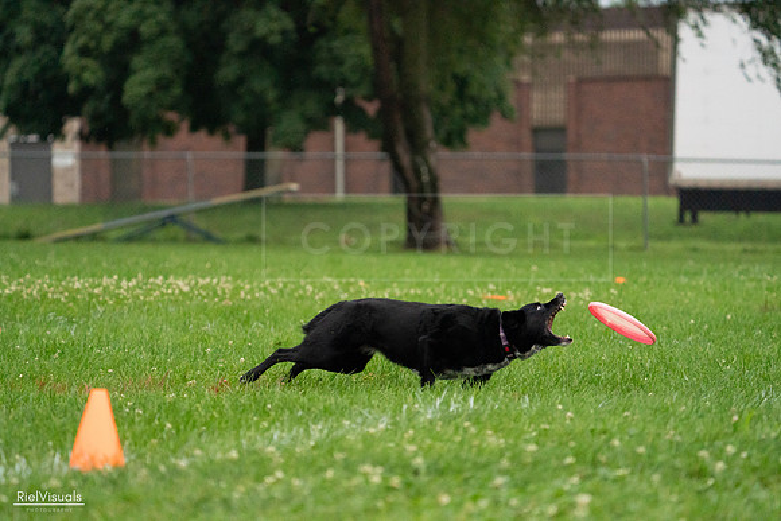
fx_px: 4340
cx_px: 390
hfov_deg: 10.3
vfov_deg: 6.9
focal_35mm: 200
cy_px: 260
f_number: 5.6
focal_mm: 200
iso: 6400
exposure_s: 1/1600
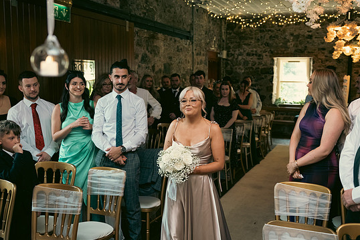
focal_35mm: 41
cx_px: 189
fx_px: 410
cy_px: 123
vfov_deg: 32.6
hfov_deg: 47.4
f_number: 3.5
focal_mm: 38
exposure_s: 1/160
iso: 1250
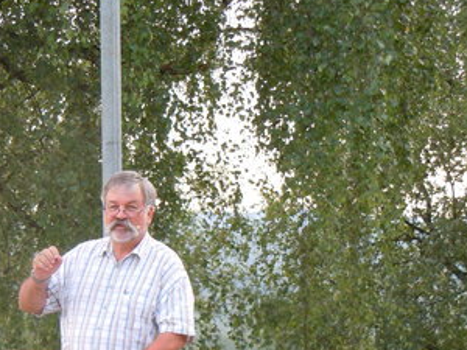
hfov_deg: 12.0
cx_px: 86
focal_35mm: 164
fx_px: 2213
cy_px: 364
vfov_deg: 9.0
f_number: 4.3
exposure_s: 1/40
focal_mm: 13.9
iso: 400
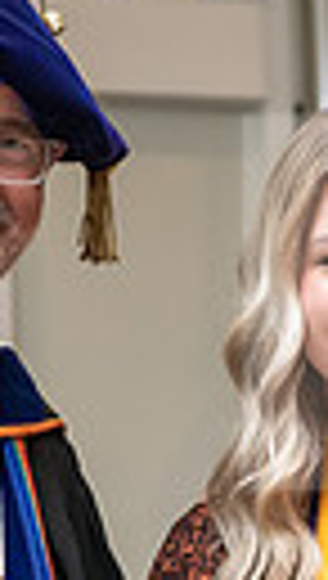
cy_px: 659
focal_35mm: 292
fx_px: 4494
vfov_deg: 7.3
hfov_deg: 4.2
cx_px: 108
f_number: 4.5
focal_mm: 62
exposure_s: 1/200
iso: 1600
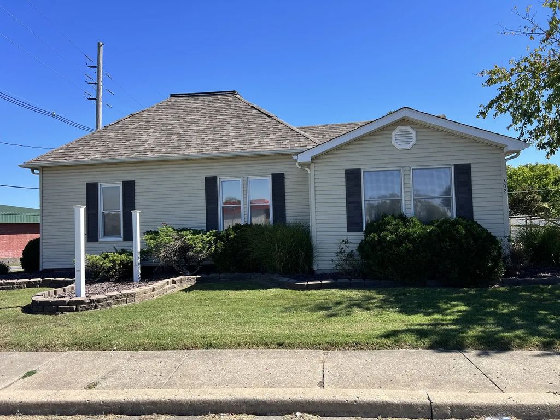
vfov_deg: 53.1
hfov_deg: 67.3
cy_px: 210
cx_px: 280
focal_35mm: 26
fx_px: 421
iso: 50
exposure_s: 1/2632
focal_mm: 5.7
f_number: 1.5
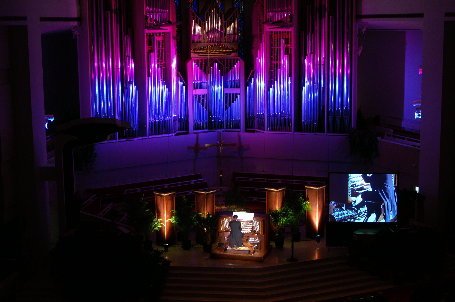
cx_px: 228
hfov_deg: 33.4
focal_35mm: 60
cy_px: 151
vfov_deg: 22.6
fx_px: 758
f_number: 2.8
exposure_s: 1/25
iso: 800
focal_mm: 40
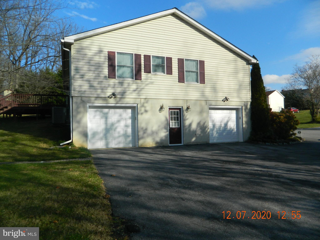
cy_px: 120
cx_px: 160
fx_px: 231
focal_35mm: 25
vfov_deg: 54.9
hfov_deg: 69.4
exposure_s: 1/160
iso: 80
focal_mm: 4.5
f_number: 8.7
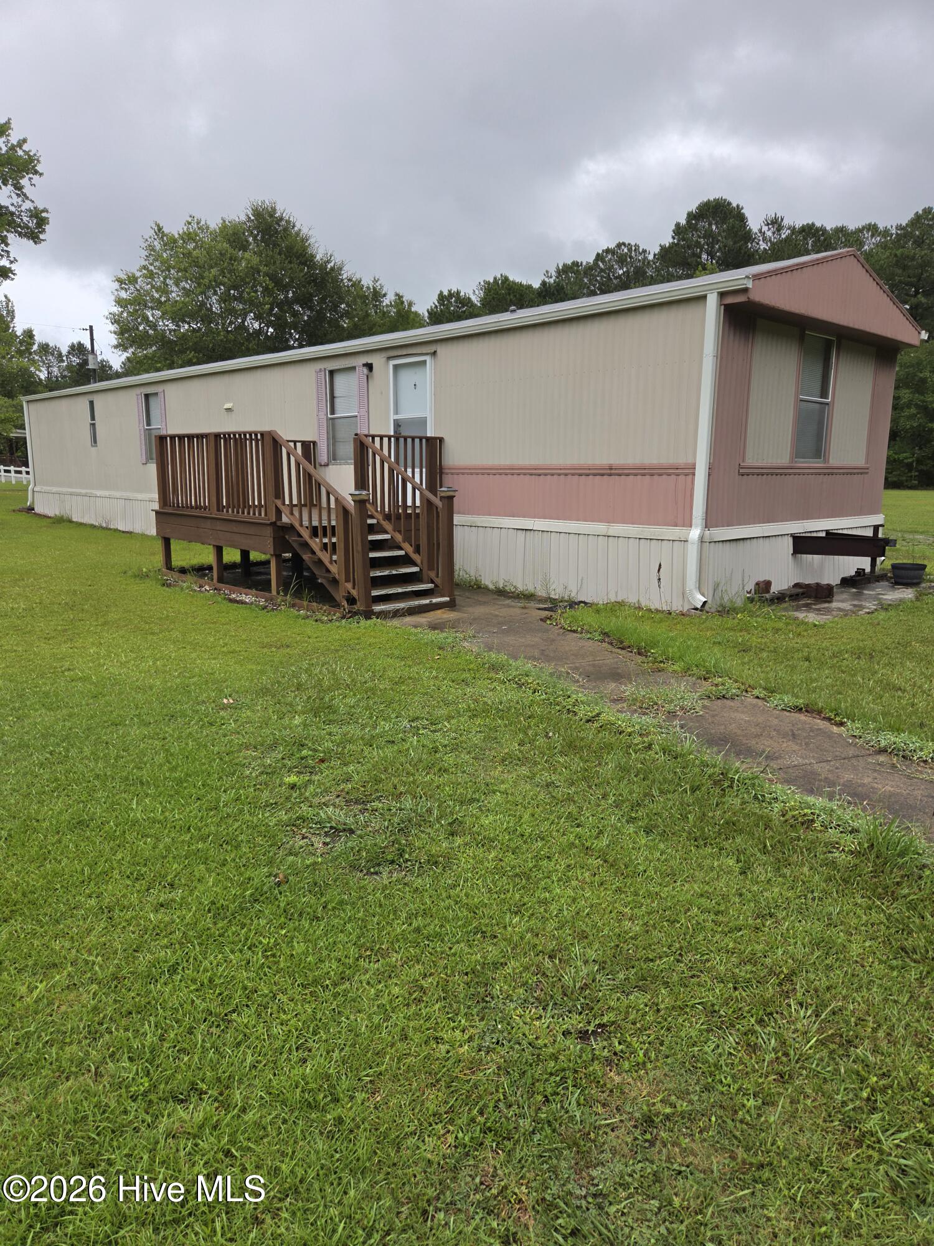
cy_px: 623
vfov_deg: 73.9
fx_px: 827
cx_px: 467
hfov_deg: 58.9
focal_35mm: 23
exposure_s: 1/714
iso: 25
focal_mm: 5.4
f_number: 1.8
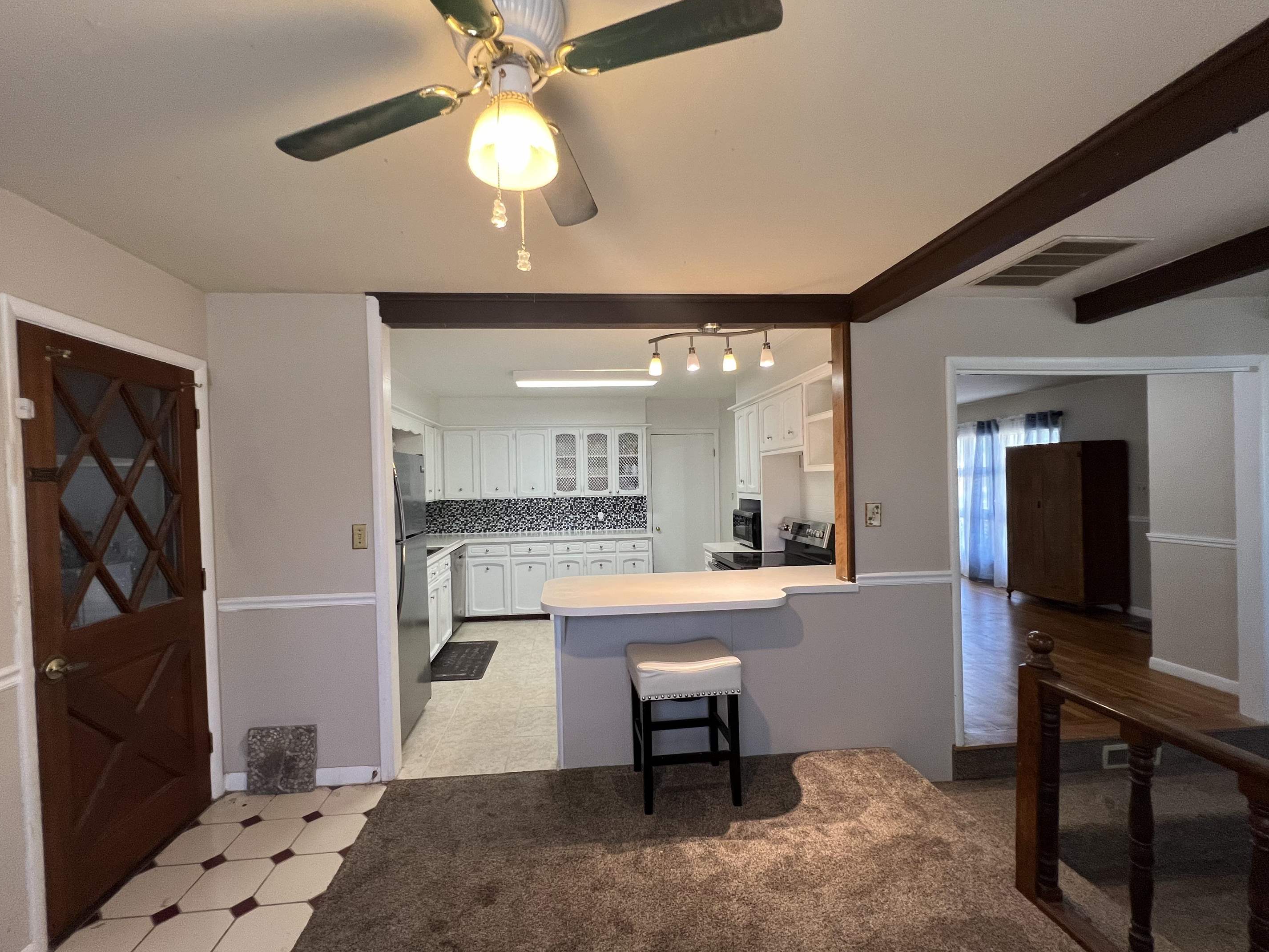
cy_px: 490
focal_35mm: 14
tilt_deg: -1.1
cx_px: 616
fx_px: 513
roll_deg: +1.0
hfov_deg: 102.0
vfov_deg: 85.6
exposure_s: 1/60
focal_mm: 1.57
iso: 200
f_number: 1.8
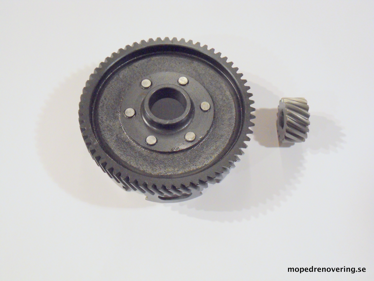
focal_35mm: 45
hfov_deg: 42.1
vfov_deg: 32.2
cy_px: 140
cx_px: 187
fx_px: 486
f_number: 4.2
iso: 400
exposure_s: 1/45
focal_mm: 7.9
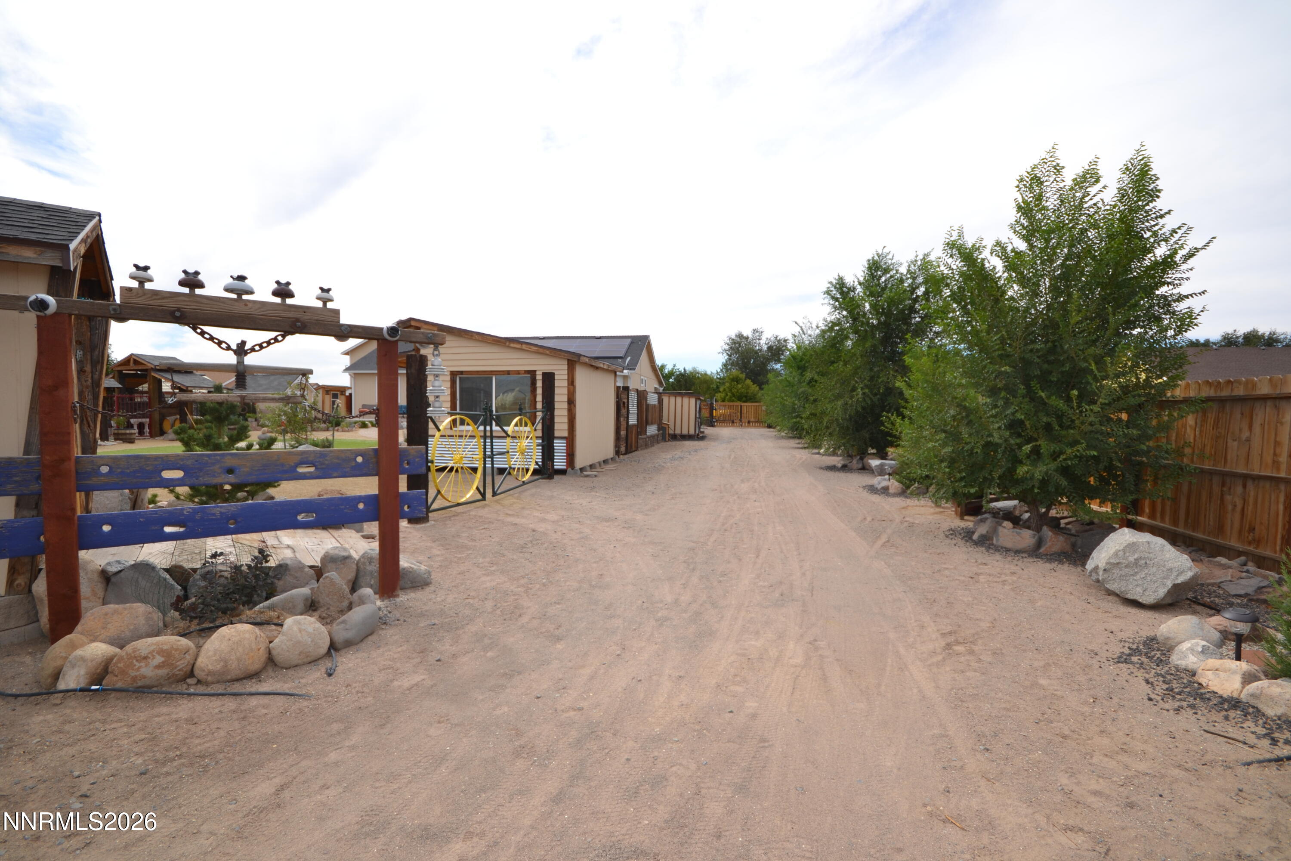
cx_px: 646
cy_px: 430
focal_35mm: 16
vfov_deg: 72.1
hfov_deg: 95.0
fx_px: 592
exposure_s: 1/200
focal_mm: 11
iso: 100
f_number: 9
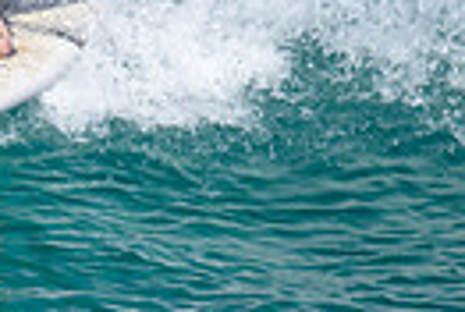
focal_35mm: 4620
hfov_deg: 0.4
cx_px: -472
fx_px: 59811
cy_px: 71
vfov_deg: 0.3
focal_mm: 800
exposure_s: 1/2000
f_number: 6.3
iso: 320
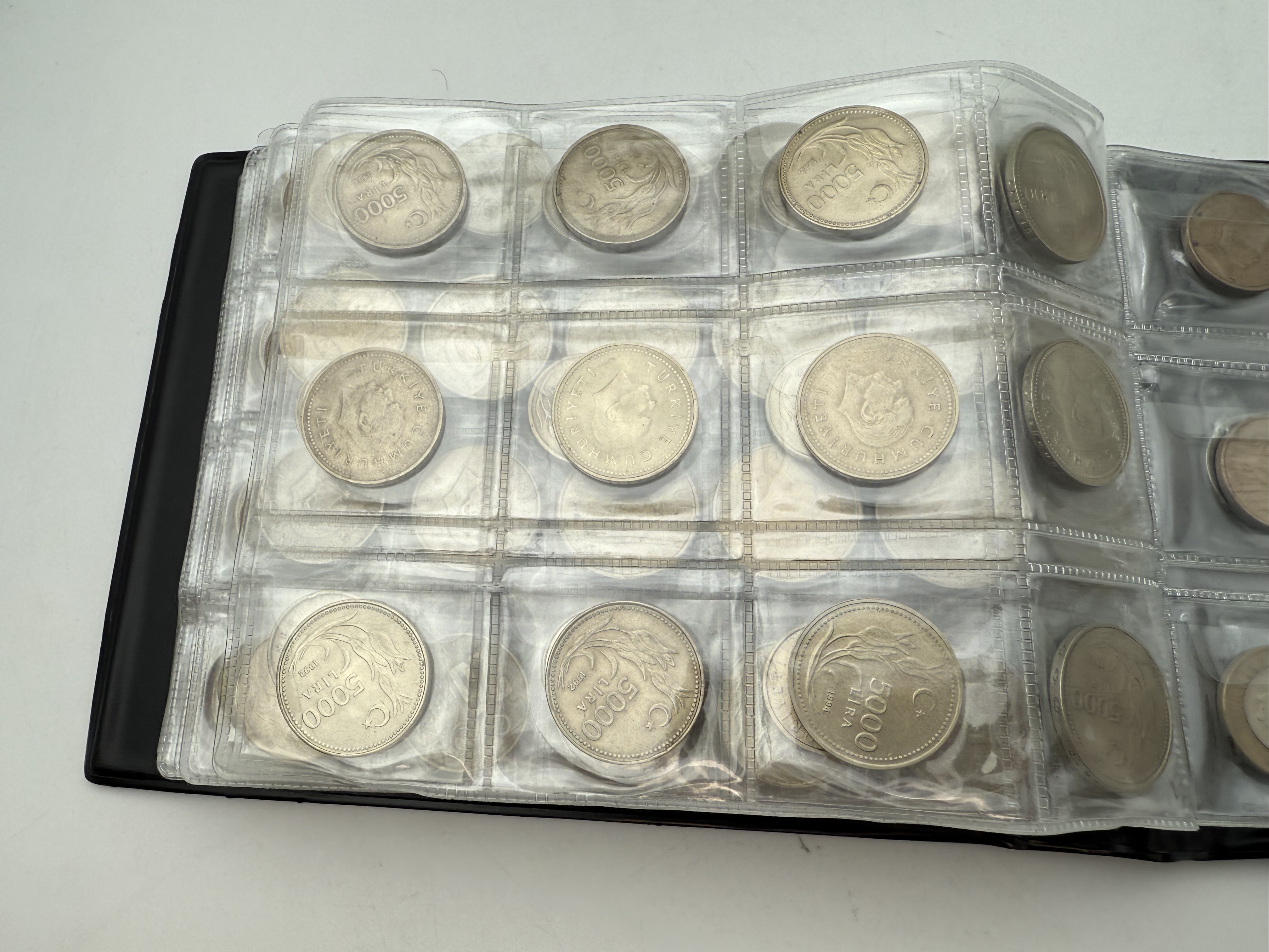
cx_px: 634
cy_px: 476
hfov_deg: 71.6
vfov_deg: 56.8
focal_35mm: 24
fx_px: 880
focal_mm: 2.22
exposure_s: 1/284
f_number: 2.2
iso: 40
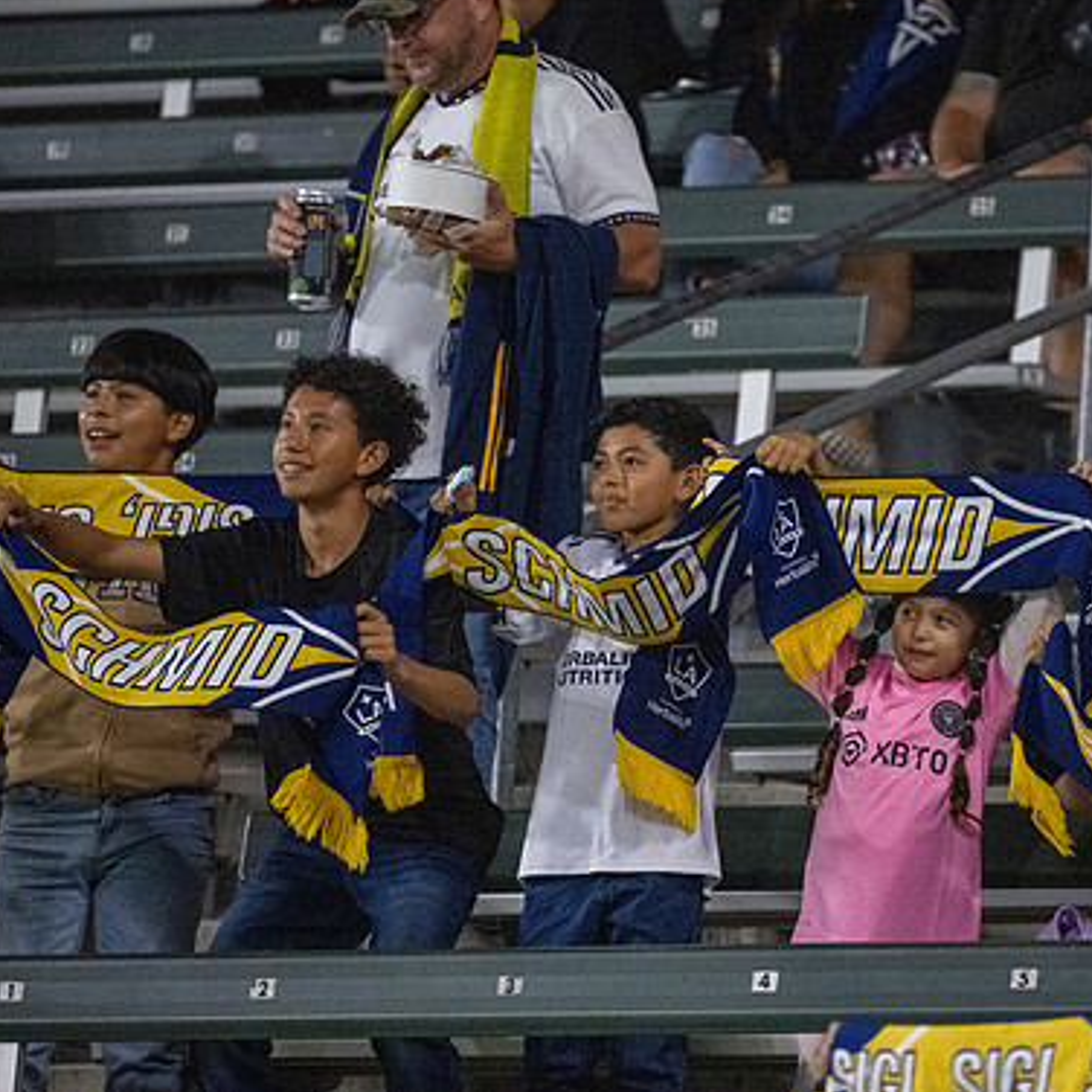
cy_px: 536
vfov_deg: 3.3
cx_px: 688
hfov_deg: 3.3
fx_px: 18702
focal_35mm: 524
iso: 20000
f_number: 5.6
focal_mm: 400
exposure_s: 1/800
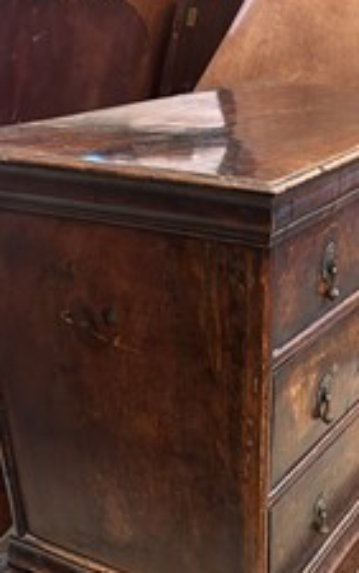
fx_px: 766
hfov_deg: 26.2
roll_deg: -1.5
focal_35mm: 49
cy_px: 474
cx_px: 252
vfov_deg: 39.1
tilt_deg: -32.1
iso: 500
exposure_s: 1/50
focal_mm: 5.7
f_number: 1.5
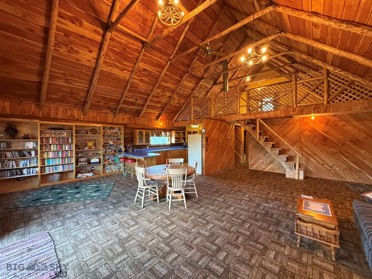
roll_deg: +0.5
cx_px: 186
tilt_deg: -0.2
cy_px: 140
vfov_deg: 85.7
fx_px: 150
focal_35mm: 14
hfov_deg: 102.1
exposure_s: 1/60
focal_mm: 2.22
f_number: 2.2
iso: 500
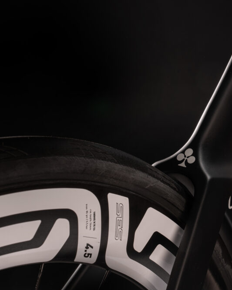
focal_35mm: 101
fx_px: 867
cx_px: 209
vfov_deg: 19.0
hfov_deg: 15.1
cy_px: 145
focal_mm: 70
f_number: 18
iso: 100
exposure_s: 1/160
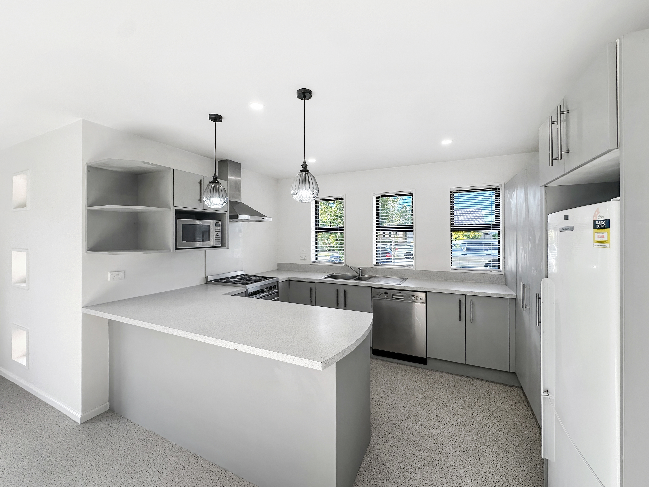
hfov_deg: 102.1
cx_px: 324
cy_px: 244
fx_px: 262
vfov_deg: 85.7
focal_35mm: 14
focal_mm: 2.22
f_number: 2.2
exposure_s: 1/145
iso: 40
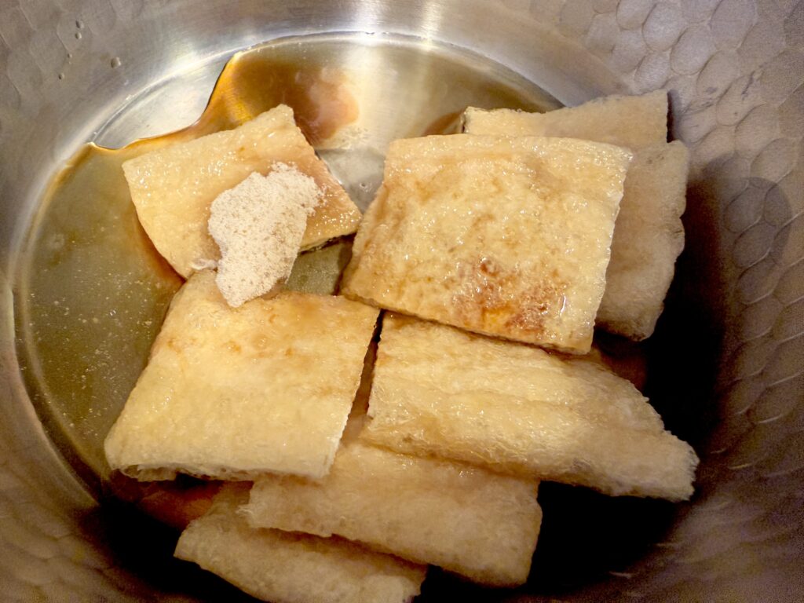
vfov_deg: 56.8
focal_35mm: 24
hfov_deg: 71.6
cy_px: 302
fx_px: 557
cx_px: 402
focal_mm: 2.22
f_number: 2.2
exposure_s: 1/50
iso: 400
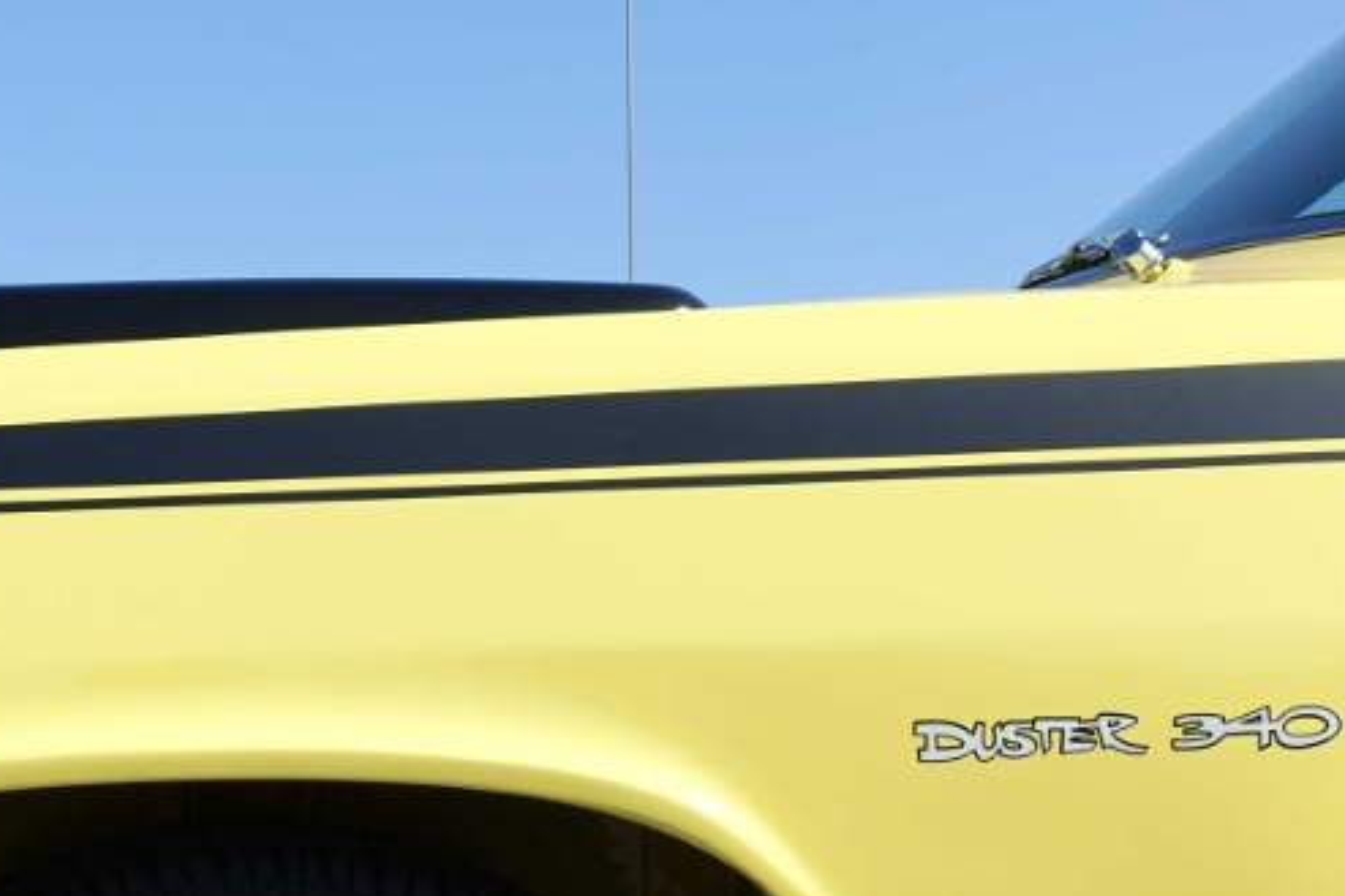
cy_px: 978
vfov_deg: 14.7
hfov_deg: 22.0
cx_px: 223
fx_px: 3399
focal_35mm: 91
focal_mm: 14.3
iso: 125
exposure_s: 1/800
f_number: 4.5
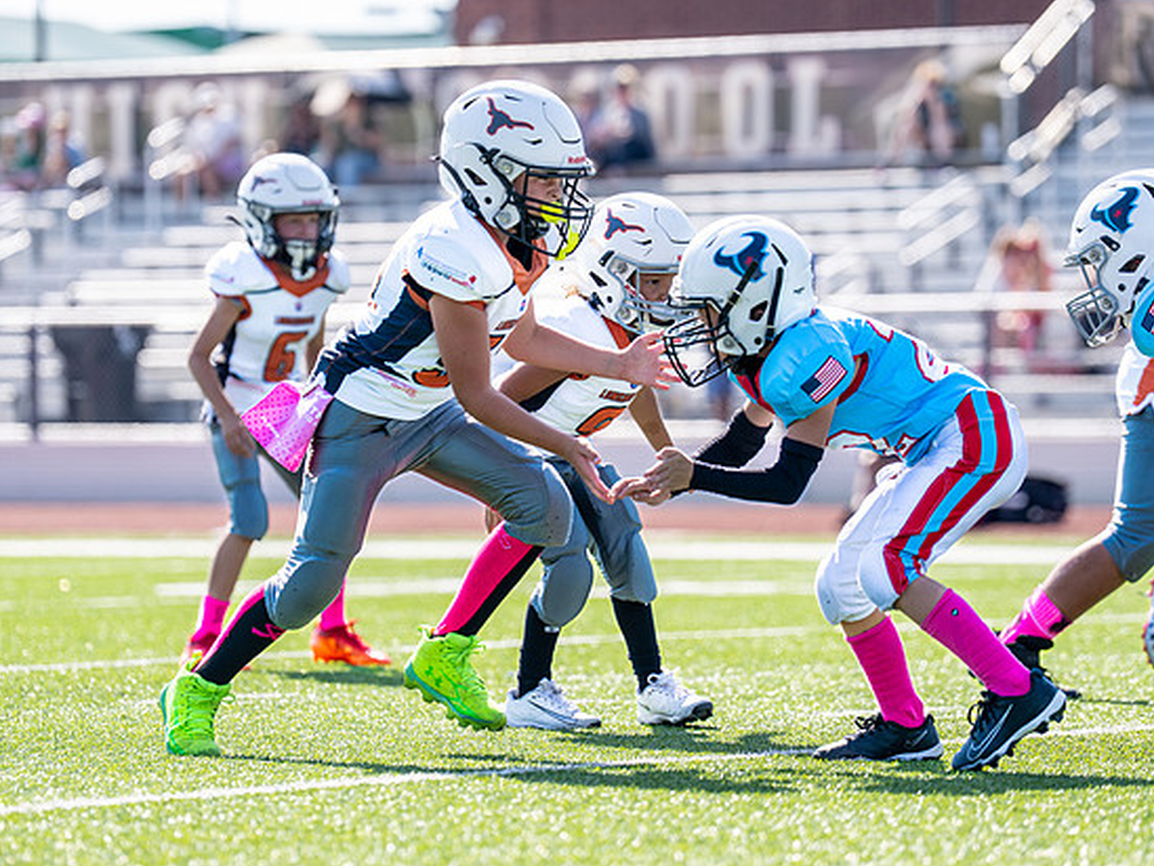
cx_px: 592
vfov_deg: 7.1
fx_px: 7002
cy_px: 432
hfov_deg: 9.4
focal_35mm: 210
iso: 100
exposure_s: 1/1250
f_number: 2.8
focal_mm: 146
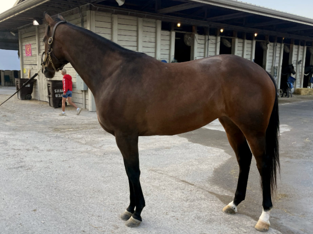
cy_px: 119
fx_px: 244
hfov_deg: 65.3
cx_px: 155
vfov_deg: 51.3
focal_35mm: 27
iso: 32
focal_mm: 4.2
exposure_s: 1/198
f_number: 1.6
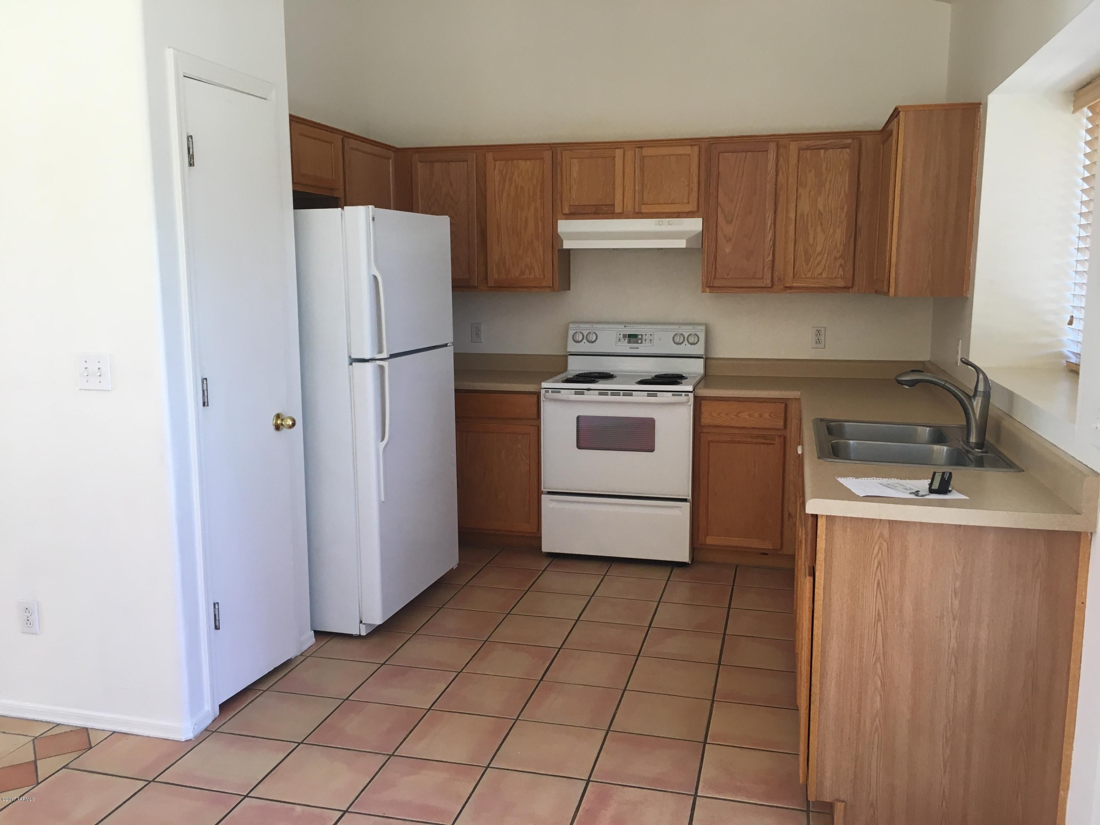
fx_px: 922
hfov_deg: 61.7
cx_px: 550
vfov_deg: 48.2
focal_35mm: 29
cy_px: 412
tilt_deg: -8.6
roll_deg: +1.1
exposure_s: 1/30
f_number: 2.2
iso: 32
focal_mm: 4.15
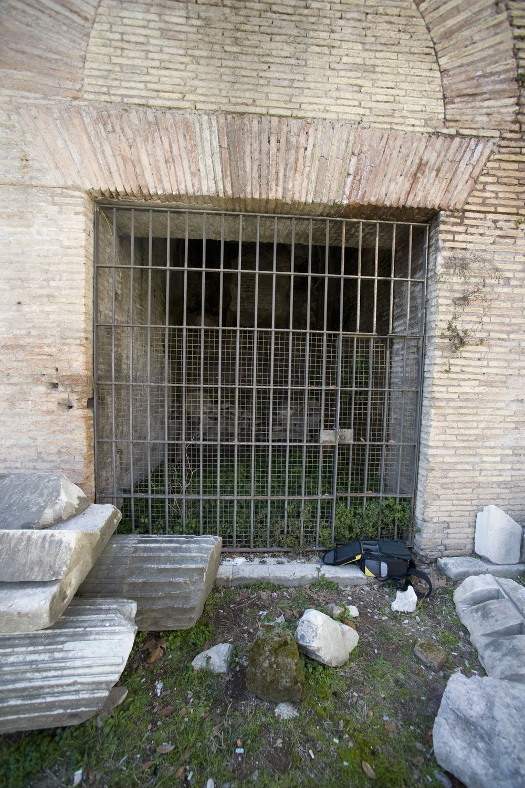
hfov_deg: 81.2
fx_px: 307
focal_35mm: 14
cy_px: 394
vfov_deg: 104.3
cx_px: 262
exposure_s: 1/100
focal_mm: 14
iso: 200
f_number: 5
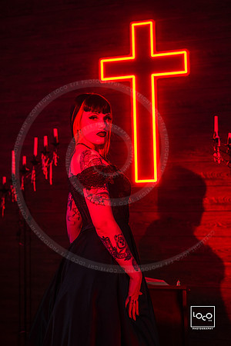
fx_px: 452
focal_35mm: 47
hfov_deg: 28.6
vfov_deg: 41.9
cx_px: 116
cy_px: 173
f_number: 2.2
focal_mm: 47
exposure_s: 1/250
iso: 1000
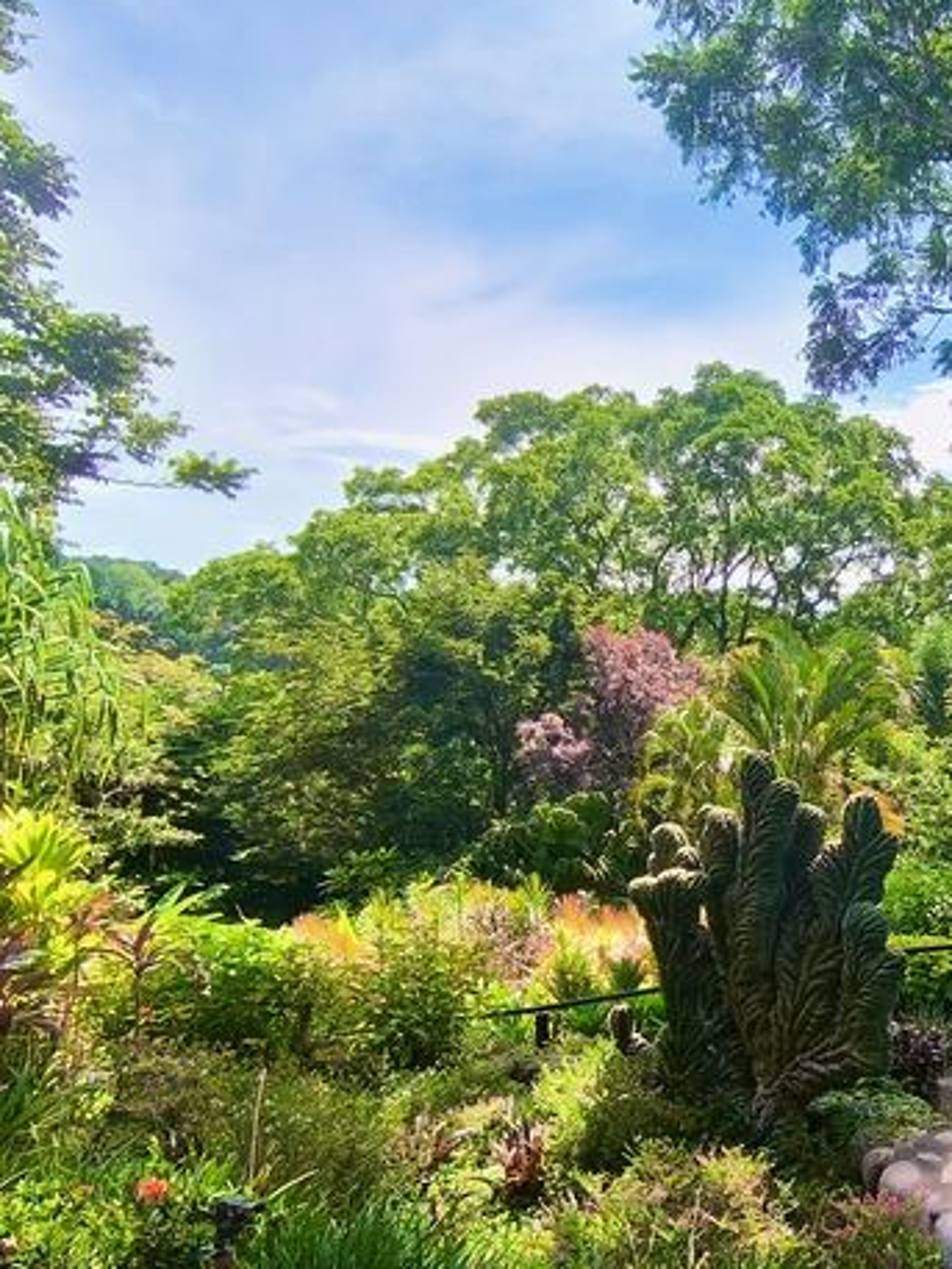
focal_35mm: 28
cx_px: 933
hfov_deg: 43.3
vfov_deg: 63.1
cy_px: 728
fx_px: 1026
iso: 50
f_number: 2.2
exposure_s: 1/925
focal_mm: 1.65
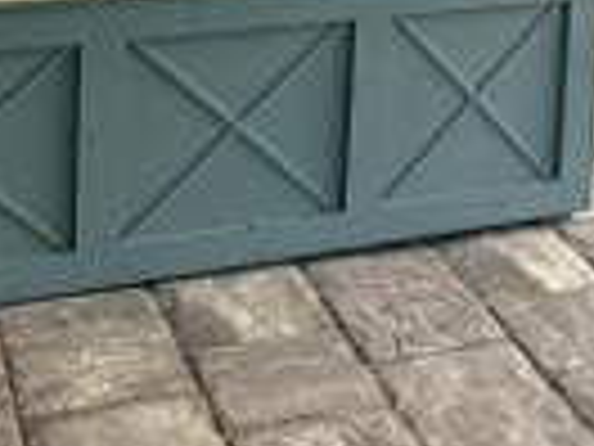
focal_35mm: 87
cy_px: -257
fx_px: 1493
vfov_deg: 15.4
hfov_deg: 21.6
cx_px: 608
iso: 200
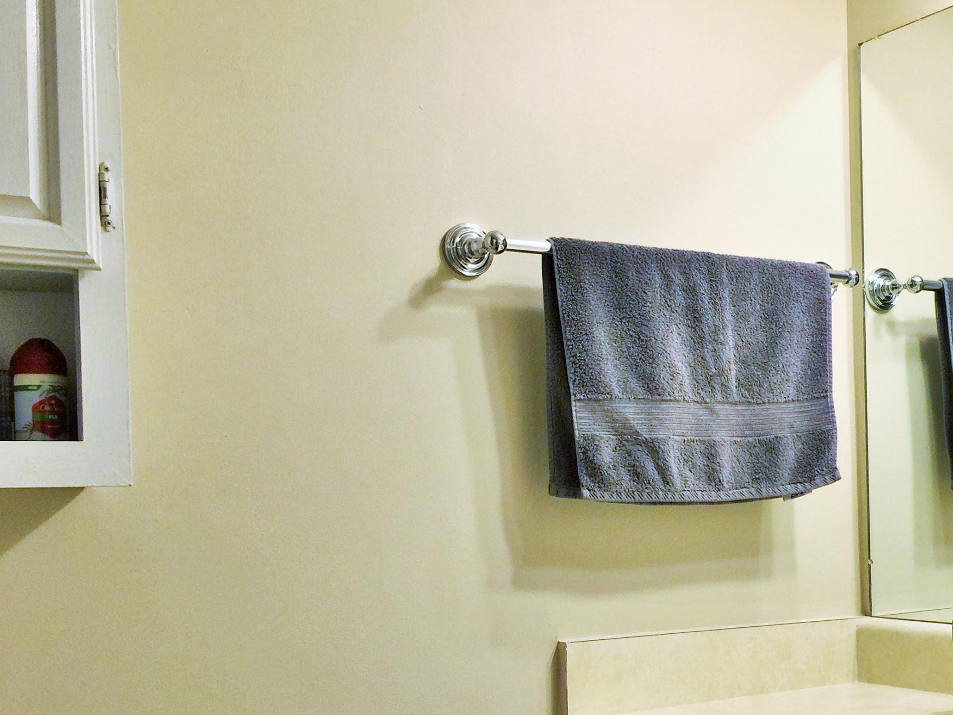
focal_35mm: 50
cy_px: 516
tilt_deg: -1.2
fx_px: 1377
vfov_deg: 28.8
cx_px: 747
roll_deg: +0.7
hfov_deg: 37.0
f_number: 2.2
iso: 40
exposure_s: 1/30
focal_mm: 4.15
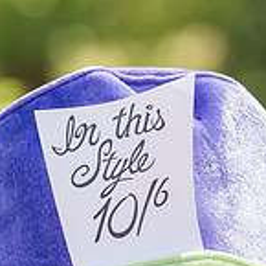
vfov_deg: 4.7
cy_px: 321
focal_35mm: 370
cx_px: 139
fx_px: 3217
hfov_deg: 4.7
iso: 800
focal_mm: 140
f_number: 4
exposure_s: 1/2000
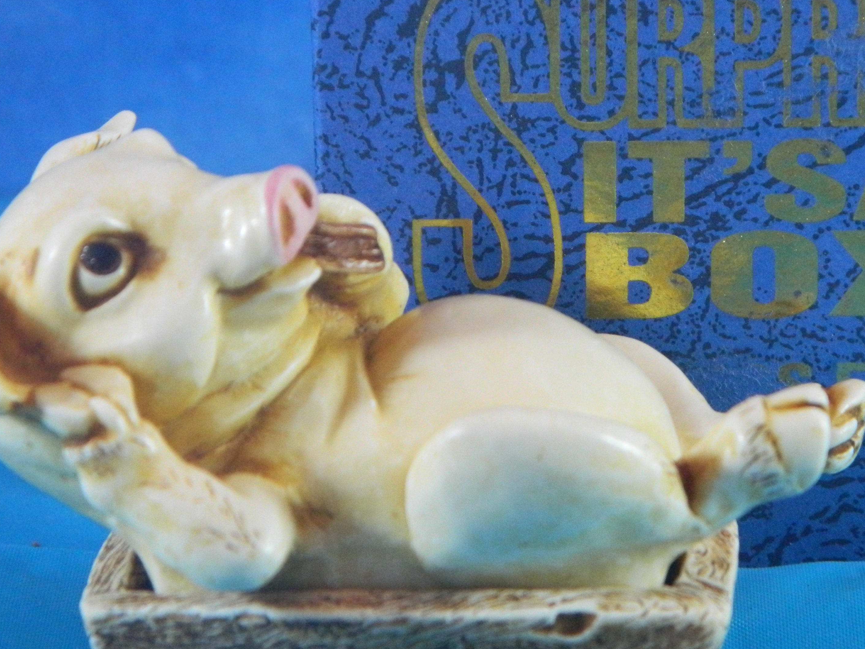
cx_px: 582
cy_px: 218
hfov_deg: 15.4
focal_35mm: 128
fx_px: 3198
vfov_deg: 11.6
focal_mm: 15.1
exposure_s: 1/30
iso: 400
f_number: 4.2
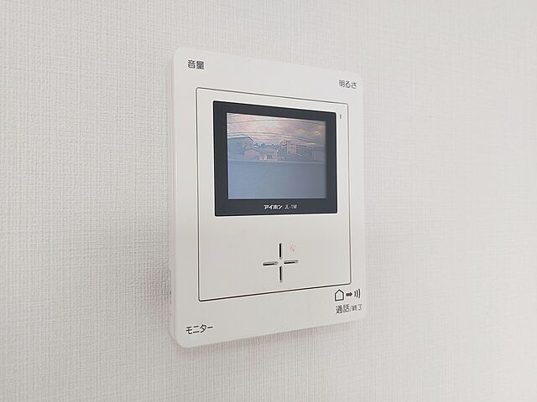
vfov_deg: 56.8
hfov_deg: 71.6
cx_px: 268
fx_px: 372
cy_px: 201
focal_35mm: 24
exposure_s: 1/30
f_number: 1.8
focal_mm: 5.23
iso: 32
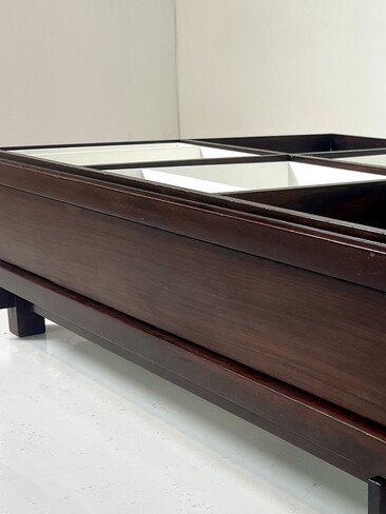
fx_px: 952
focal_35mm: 64
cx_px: 399
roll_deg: +1.4
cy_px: 262
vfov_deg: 30.3
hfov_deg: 22.0
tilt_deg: -11.1
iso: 64
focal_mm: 5.7
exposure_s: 1/100
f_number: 1.5
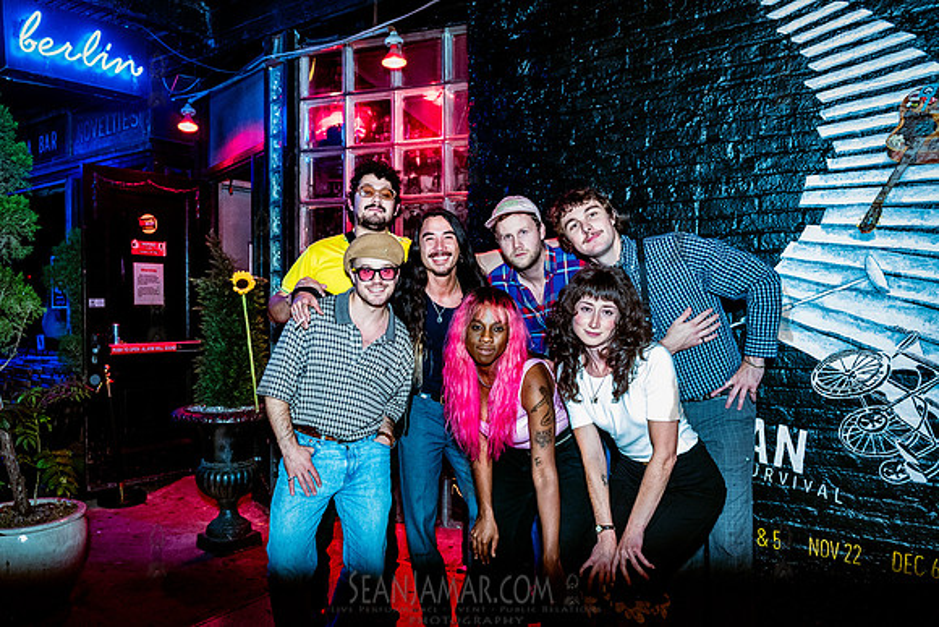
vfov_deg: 47.4
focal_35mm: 27
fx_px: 714
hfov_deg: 66.4
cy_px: 330
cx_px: 414
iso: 12800
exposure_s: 1/320
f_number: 3.5
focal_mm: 24
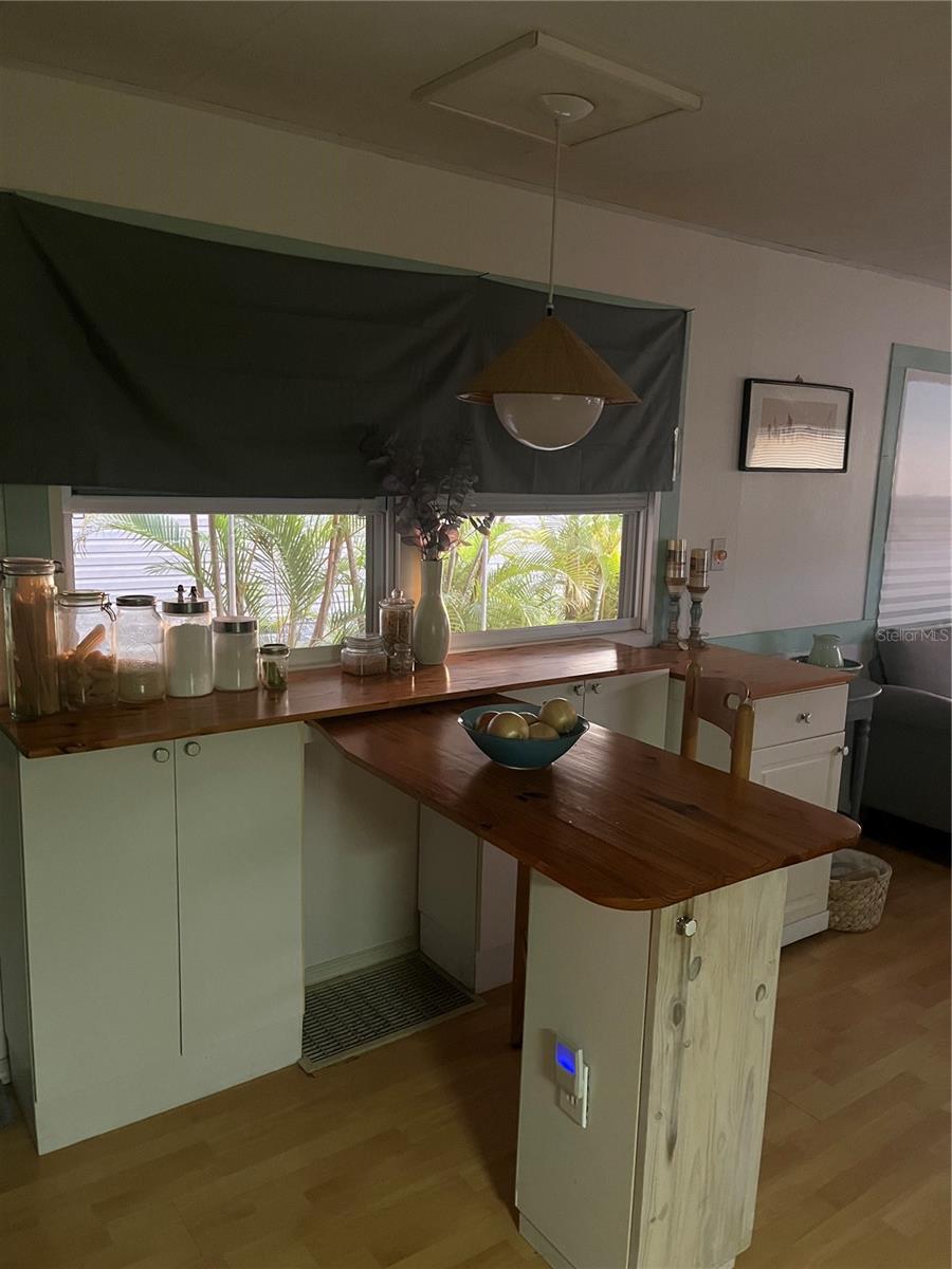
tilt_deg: -10.4
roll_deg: -2.1
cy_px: 634
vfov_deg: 67.3
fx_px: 953
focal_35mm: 26
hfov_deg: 53.1
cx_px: 476
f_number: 1.6
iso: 640
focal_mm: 5.1
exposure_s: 1/30
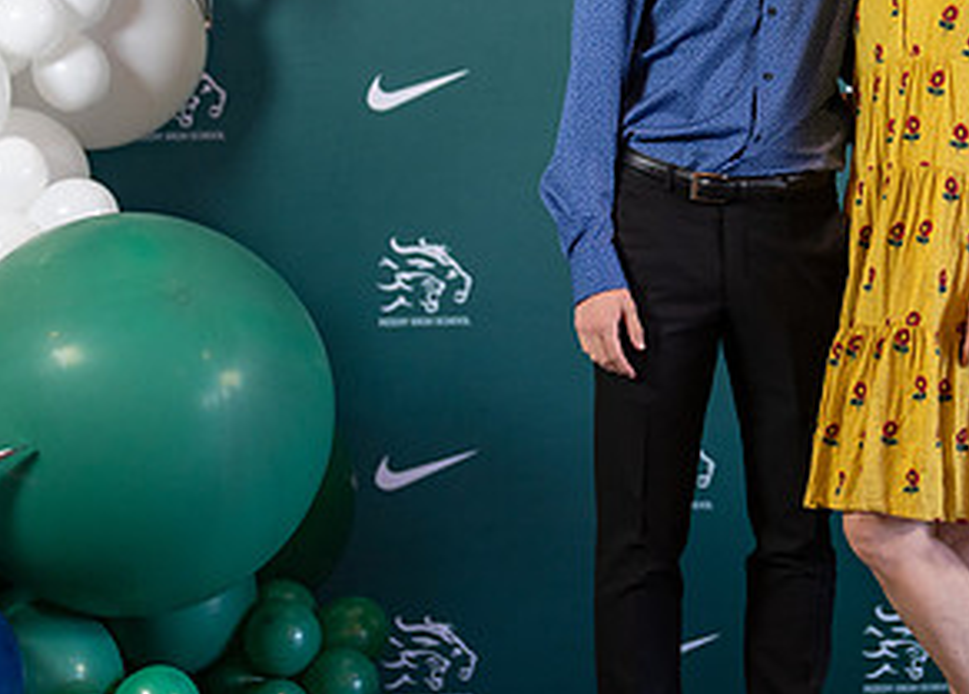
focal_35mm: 112
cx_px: 853
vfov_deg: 12.8
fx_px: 3084
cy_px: 236
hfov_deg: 17.6
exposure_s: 1/400
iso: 500
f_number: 1.2
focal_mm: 50
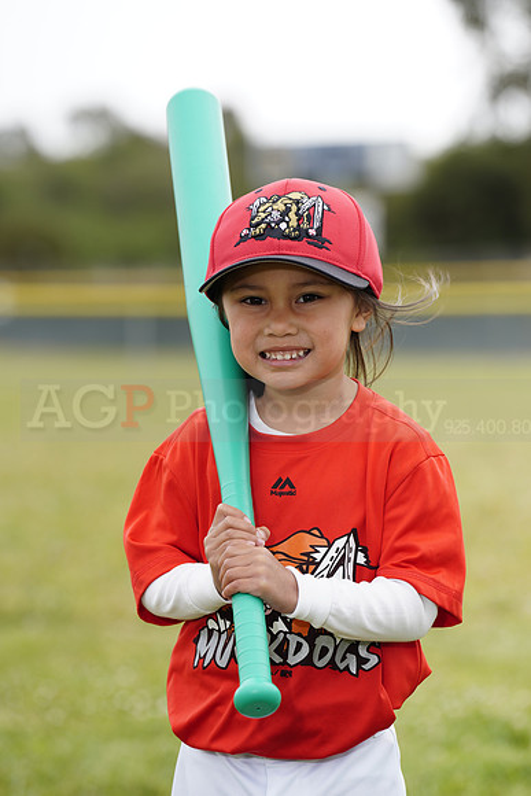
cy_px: 398
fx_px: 4422
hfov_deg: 6.9
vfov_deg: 10.3
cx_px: 266
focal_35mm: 200
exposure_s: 1/250
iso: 100
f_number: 5.6
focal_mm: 200
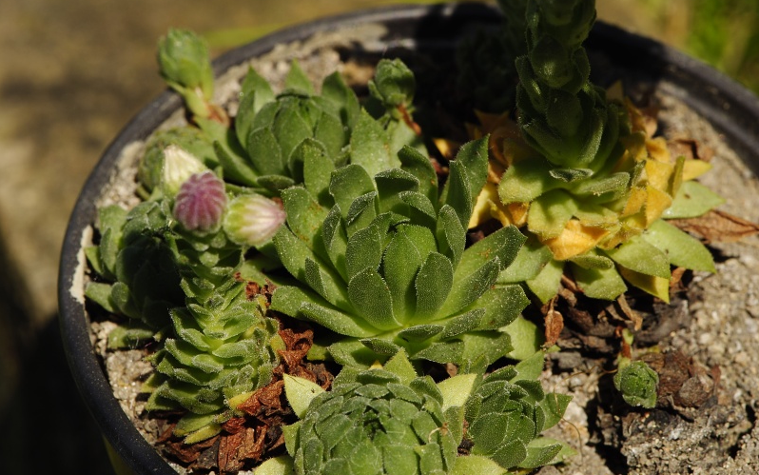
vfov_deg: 10.0
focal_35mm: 131
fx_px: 2700
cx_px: 380
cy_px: 241
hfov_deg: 16.0
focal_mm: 85
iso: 100
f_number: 14
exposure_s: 1/100
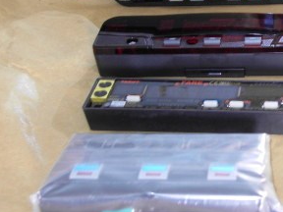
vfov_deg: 18.4
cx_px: 218
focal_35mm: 80
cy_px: 98
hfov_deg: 24.1
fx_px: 654
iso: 100
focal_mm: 9.6
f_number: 3.7
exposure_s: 1/4
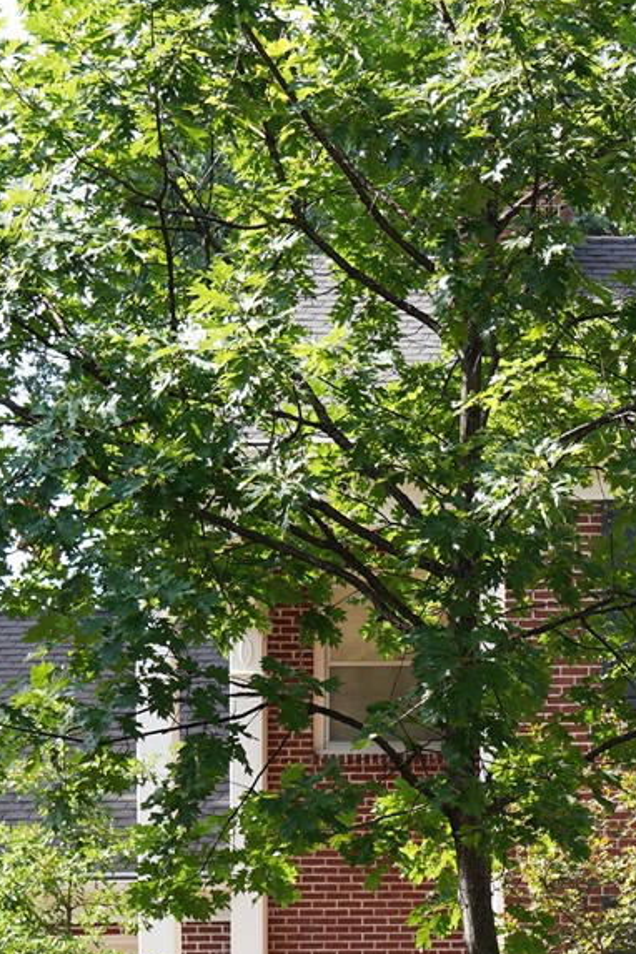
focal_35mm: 150
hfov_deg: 8.7
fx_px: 3975
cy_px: 834
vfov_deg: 13.6
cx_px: 1254
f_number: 6.3
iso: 100
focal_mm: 43
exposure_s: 1/100
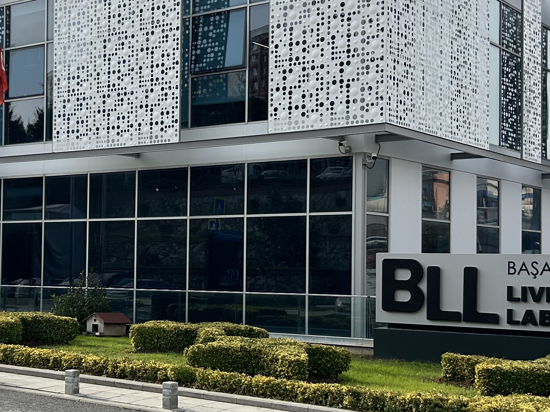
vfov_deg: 22.9
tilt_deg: +1.6
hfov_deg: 29.9
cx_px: 151
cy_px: 231
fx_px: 1017
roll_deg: -0.7
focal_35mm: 64
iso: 50
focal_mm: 5.7
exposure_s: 1/2513
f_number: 1.5
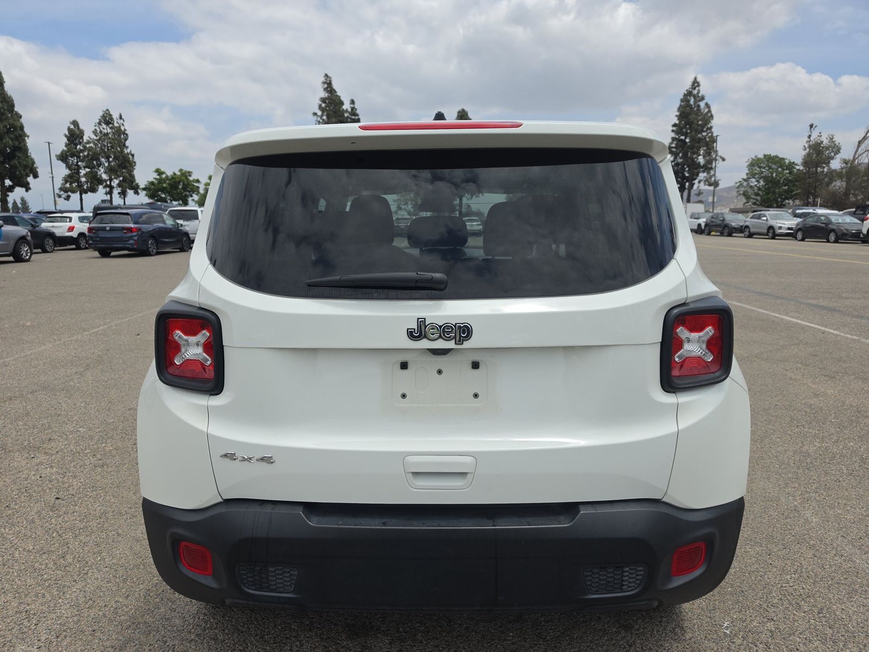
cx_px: 434
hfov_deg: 73.9
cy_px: 326
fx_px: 577
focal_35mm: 23
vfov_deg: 58.9
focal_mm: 6.5
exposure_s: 1/7940
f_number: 1.4
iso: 55
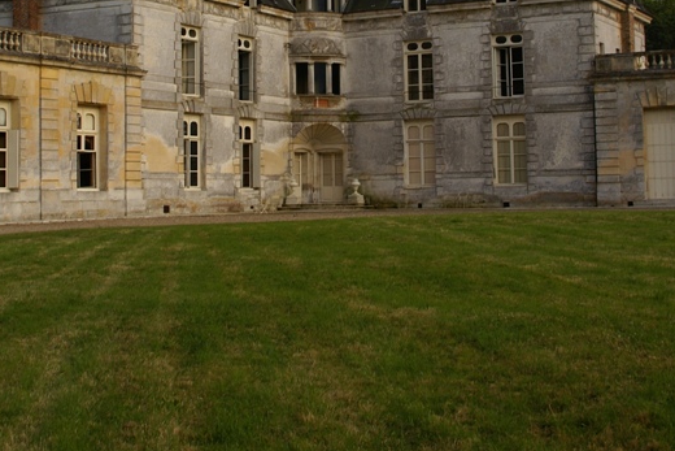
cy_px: 25
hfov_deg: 30.9
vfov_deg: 20.4
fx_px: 1219
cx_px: 317
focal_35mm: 65
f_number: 5.6
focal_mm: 22
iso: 100
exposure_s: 1/50
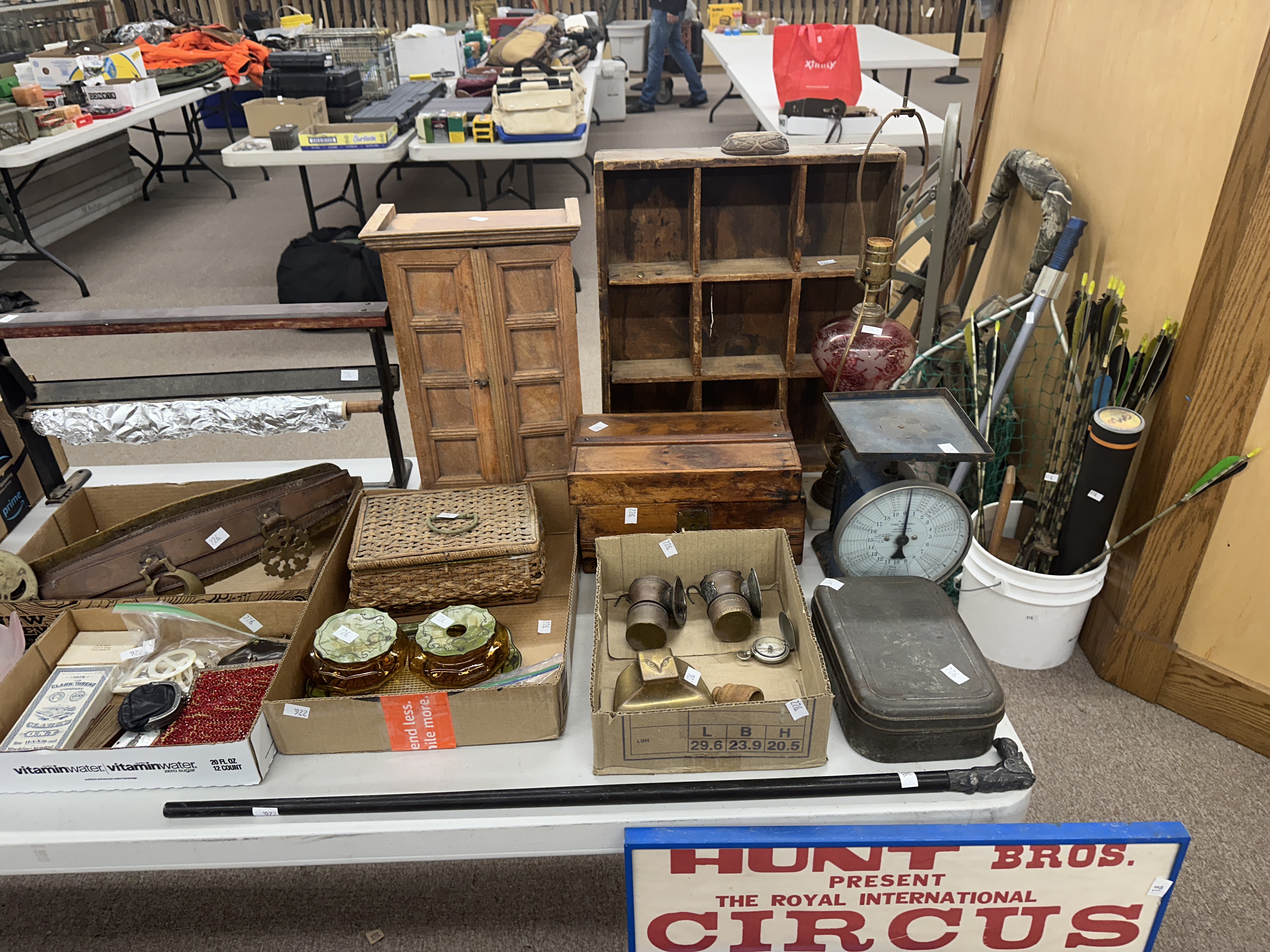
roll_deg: +2.3
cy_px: 476
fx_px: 881
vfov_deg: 56.8
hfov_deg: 71.6
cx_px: 635
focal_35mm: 24
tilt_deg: -30.6
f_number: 1.78
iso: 160
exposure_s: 1/120
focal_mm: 6.86
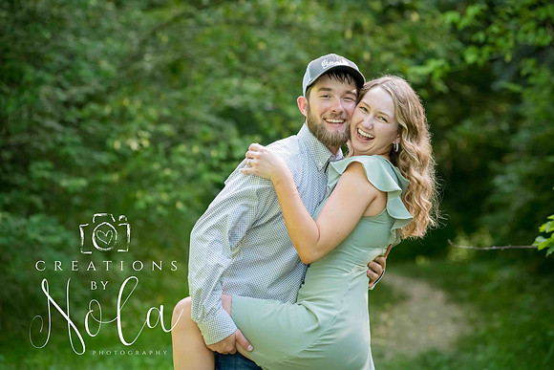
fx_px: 2078
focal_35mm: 135
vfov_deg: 10.2
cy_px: 185
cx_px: 277
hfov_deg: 15.2
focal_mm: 135
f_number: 5
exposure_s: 1/320
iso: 1600
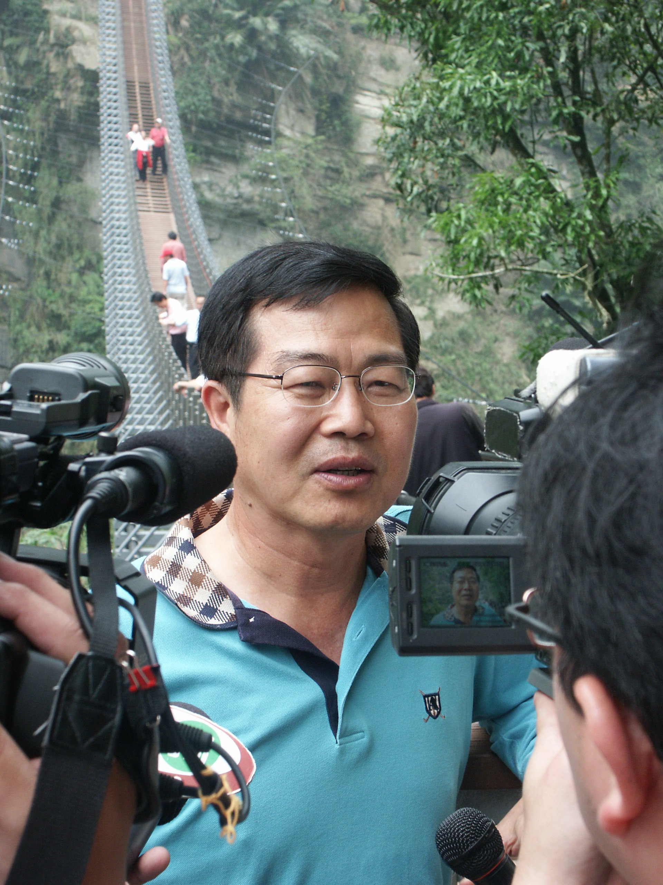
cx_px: 332
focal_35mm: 78
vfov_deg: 25.0
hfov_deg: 18.9
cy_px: 442
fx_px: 1992
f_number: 5.6
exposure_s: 1/90
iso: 100
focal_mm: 19.48
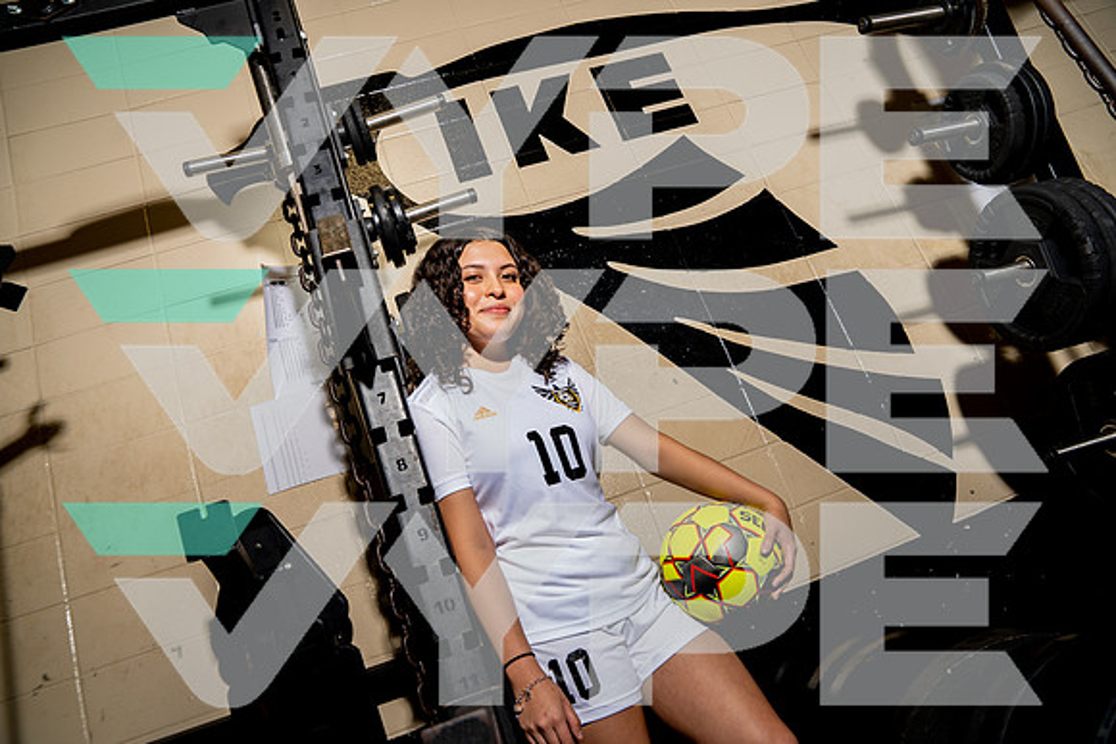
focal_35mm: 24
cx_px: 558
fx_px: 744
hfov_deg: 73.7
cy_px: 372
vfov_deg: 53.2
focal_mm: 24
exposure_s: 1/250
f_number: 4.5
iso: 100
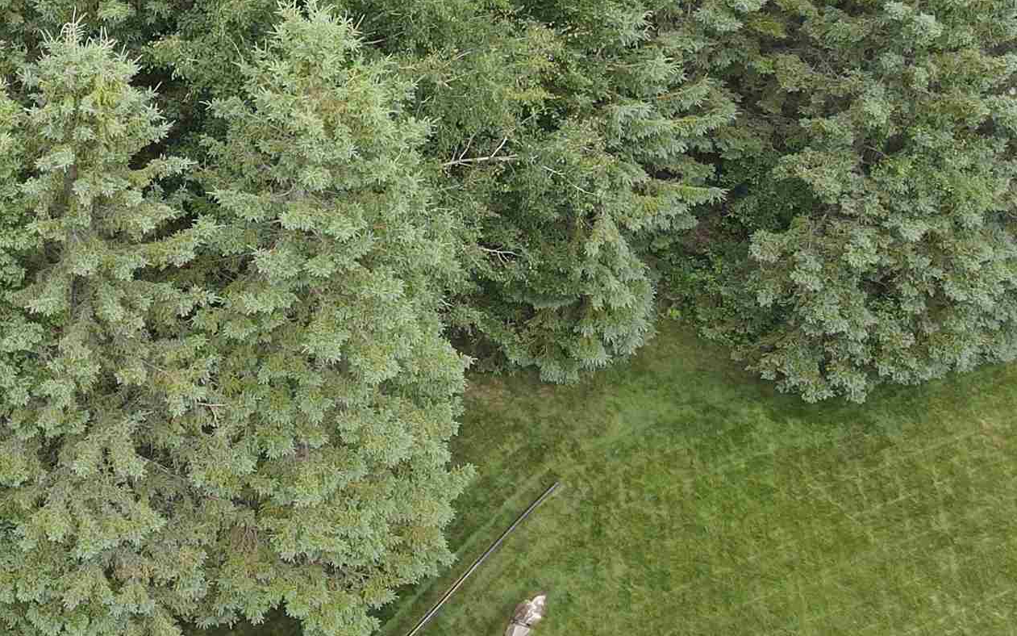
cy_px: 61
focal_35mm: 62
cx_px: 25
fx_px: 1718
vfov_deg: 20.5
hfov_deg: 30.8
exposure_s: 1/50
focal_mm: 4.5
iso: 100
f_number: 2.8
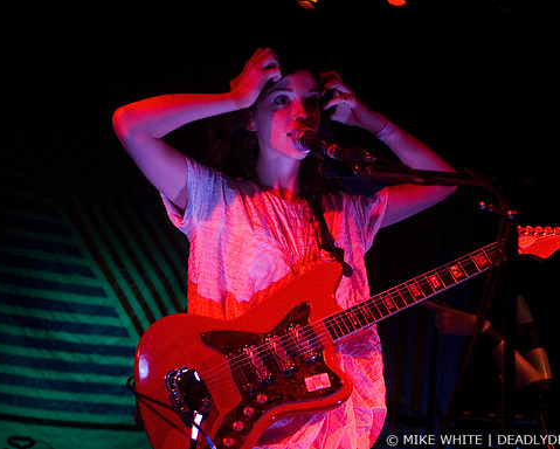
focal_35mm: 60
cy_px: 224
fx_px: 988
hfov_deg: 31.6
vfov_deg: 25.6
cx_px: 307
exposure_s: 1/60
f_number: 3.2
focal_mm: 35
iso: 1600
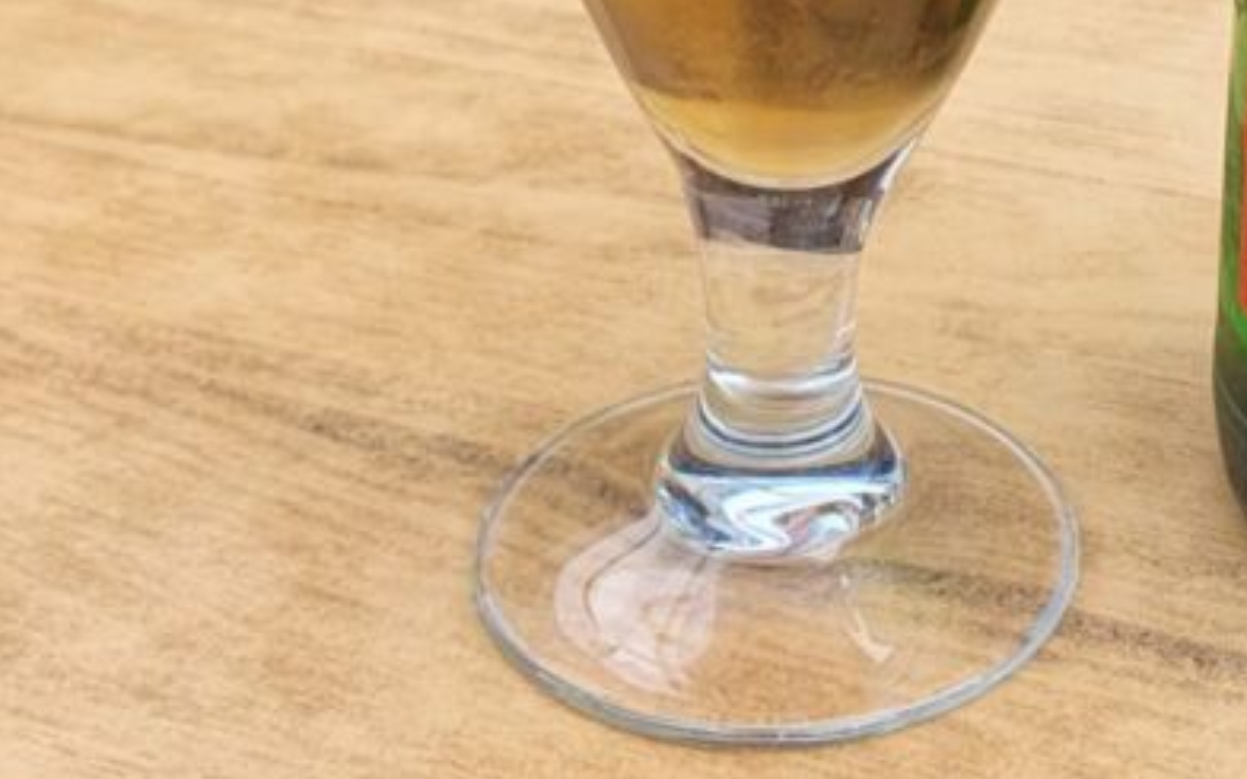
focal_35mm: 72
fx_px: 2447
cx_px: 1062
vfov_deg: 15.8
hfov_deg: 27.8
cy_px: -563
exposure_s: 1/169
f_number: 2.4
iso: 50
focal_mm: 4.32
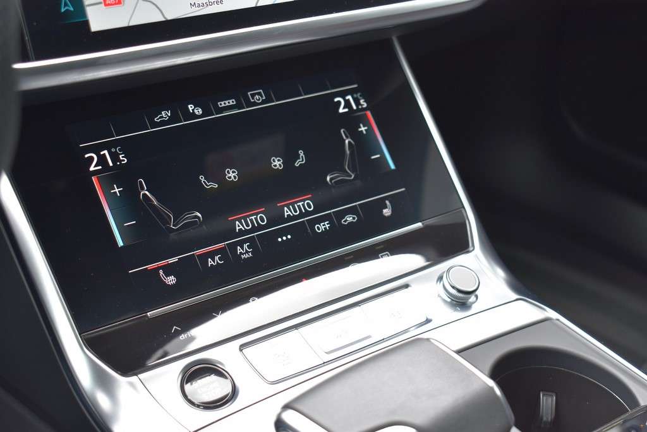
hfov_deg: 37.8
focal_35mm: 52
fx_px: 944
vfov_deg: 25.8
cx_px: 324
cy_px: 216
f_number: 5
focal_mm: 35
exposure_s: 1/100
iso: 400
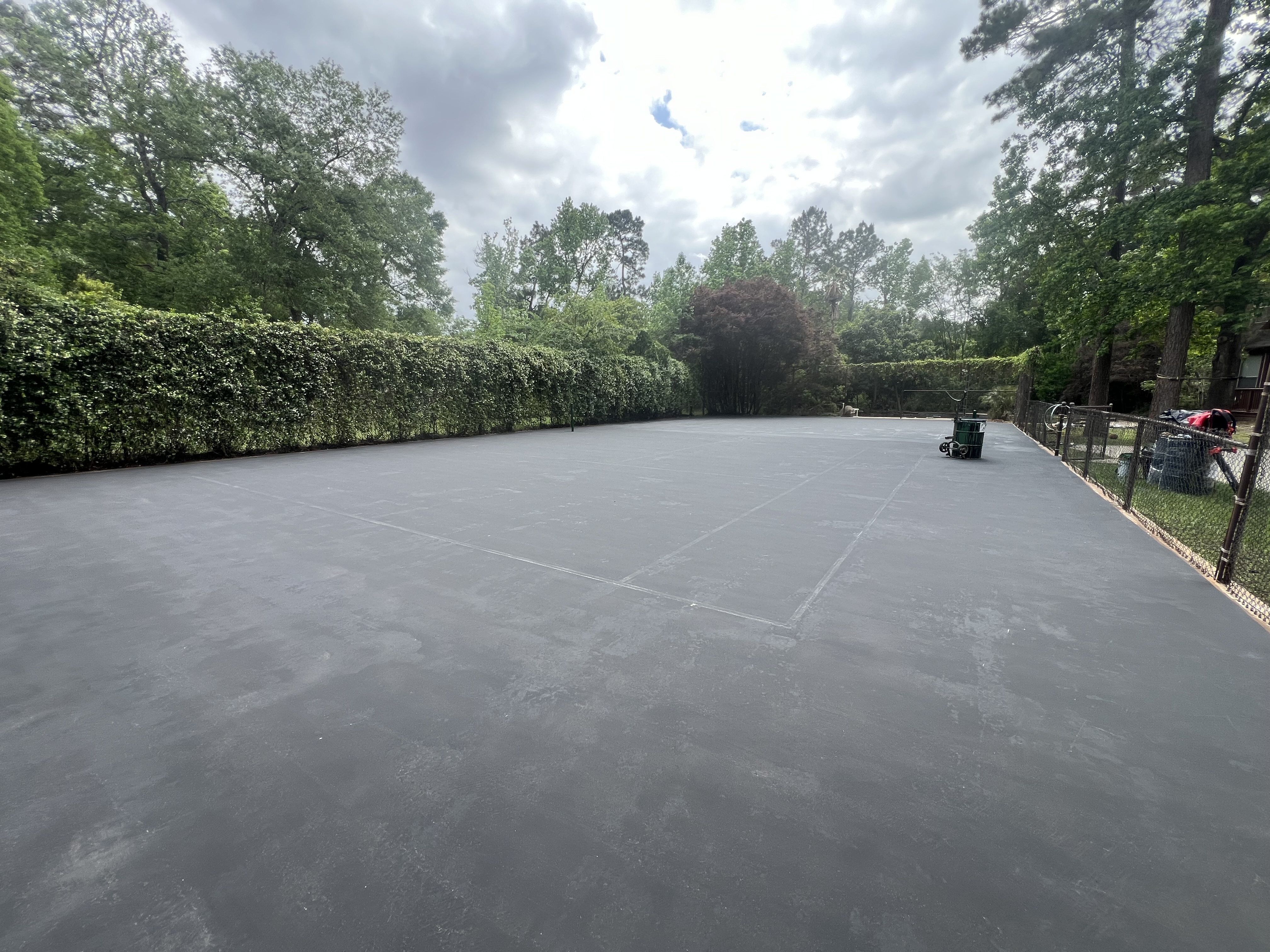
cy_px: 476
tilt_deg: -10.5
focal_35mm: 13
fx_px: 477
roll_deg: +0.1
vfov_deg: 89.9
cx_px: 635
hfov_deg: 106.2
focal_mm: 1.57
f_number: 1.8
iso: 32
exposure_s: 1/356
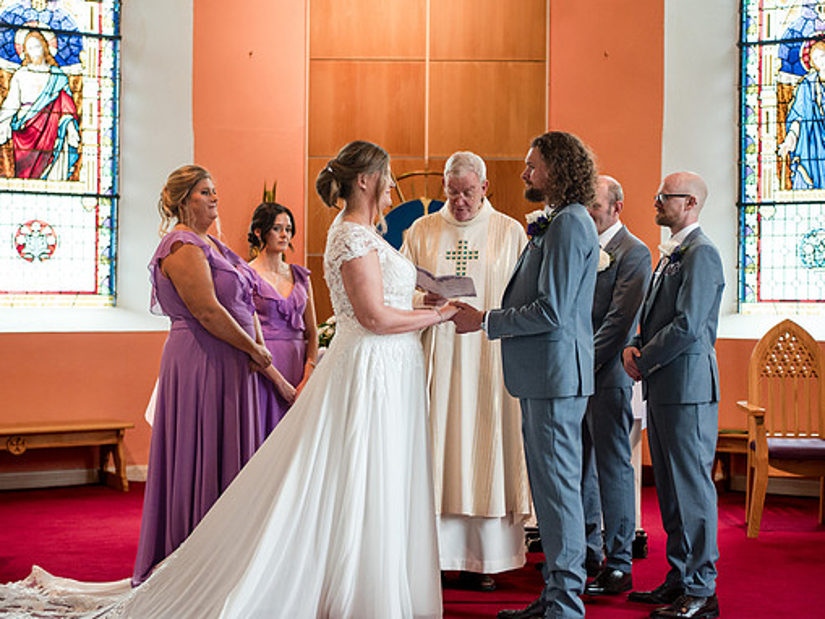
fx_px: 1359
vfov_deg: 25.7
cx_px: 408
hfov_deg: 33.8
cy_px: 310
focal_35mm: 57
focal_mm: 35
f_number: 1.8
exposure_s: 1/500
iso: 640
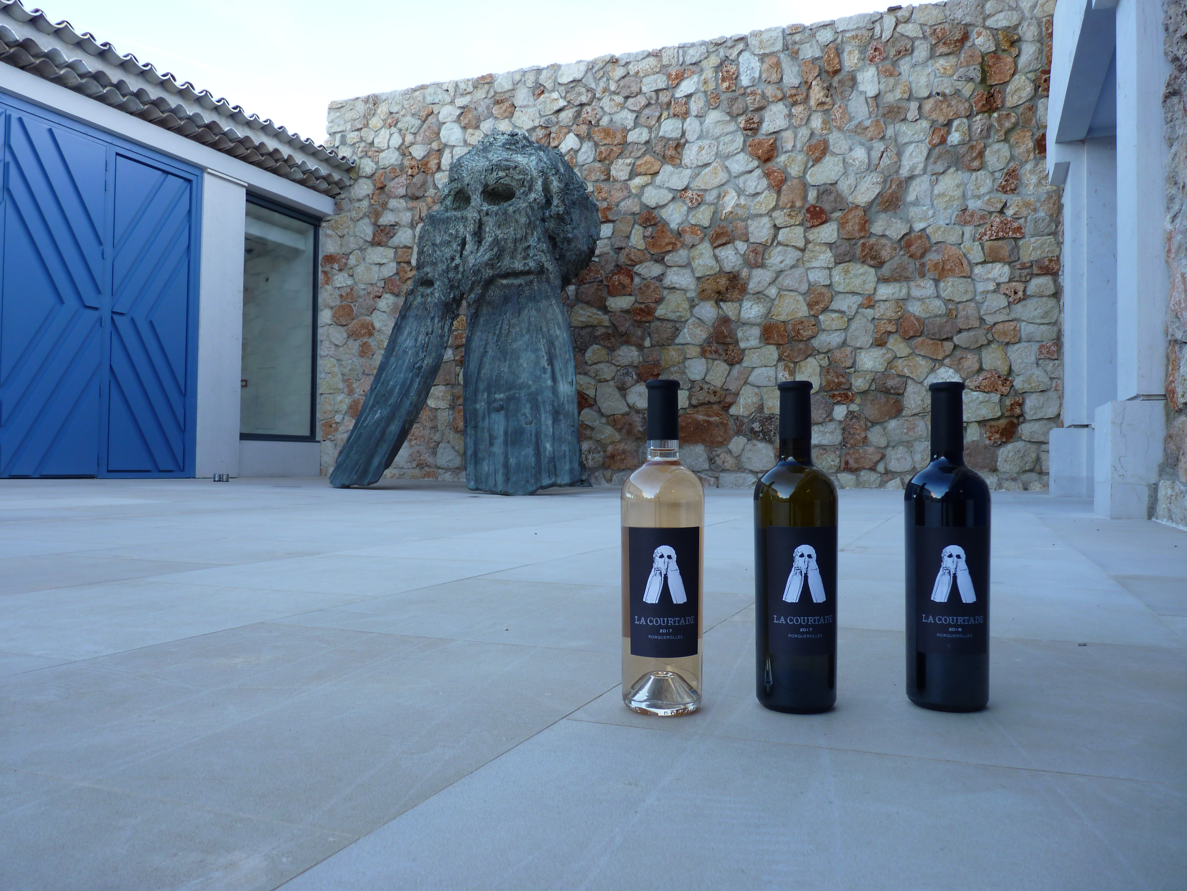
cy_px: 446
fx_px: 926
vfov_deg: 51.4
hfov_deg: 65.3
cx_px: 594
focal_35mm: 27
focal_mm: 4.8
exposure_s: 1/100
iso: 80
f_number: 2.8
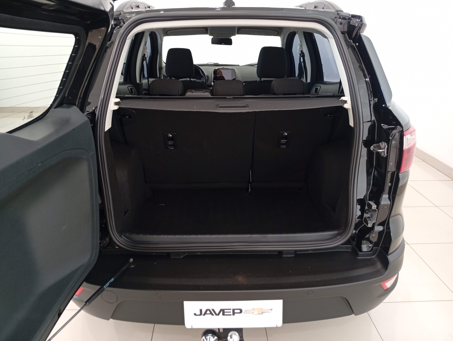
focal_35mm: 27
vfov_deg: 51.5
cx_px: 226
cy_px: 170
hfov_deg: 65.2
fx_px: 354
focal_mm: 3.98
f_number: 1.8
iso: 351
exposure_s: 1/30
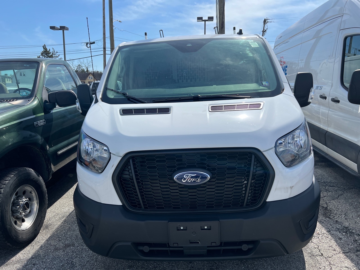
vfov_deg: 53.1
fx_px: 270
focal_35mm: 26
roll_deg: -1.6
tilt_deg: -11.2
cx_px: 180
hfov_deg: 67.3
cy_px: 135
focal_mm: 5.7
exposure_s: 1/4115
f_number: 1.5
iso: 50
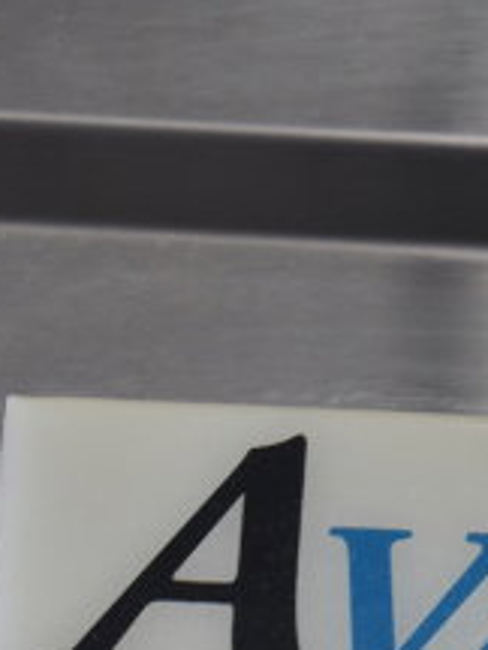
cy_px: 582
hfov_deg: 7.1
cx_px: 804
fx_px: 3835
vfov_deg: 9.7
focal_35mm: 204
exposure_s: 1/80
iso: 800
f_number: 5.6
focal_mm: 50
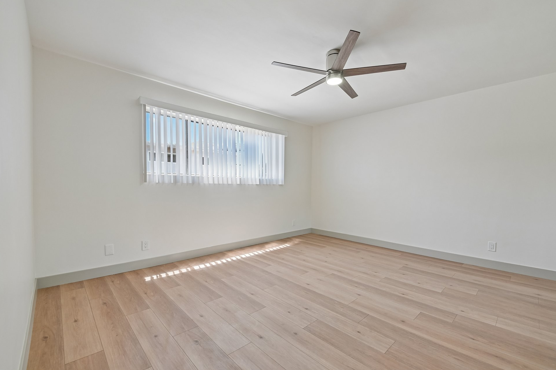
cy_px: 181
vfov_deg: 77.3
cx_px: 287
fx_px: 232
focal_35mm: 15
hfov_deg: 100.4
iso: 250
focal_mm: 14
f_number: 8
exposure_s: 1/5
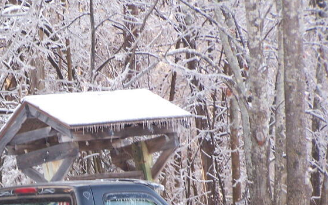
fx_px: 2933
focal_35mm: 328
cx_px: 45
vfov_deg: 4.0
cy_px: 212
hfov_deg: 6.4
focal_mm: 28
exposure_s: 1/160
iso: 200
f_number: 3.2
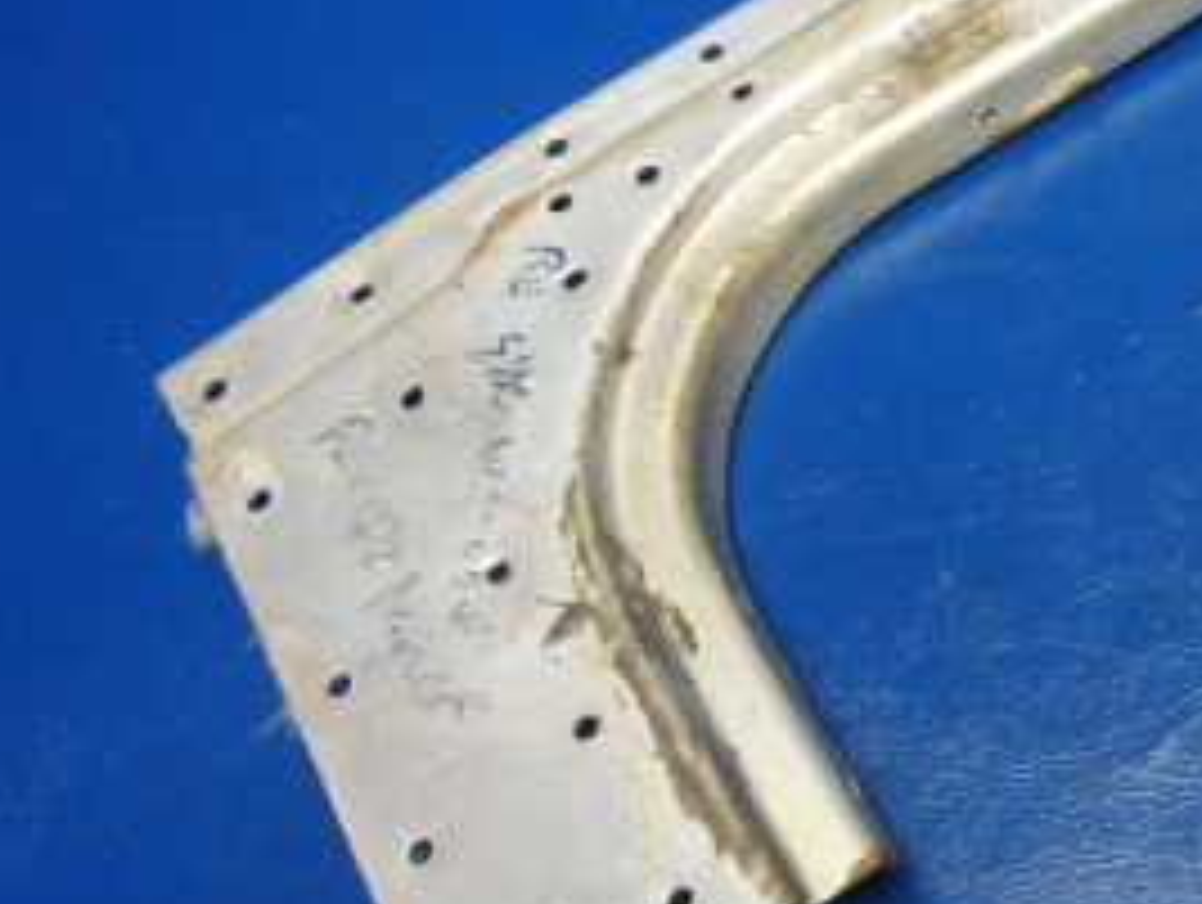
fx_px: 2330
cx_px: 1364
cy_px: 175
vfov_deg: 21.7
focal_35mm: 67
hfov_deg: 26.4
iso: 500
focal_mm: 5
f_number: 3.9
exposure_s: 1/30
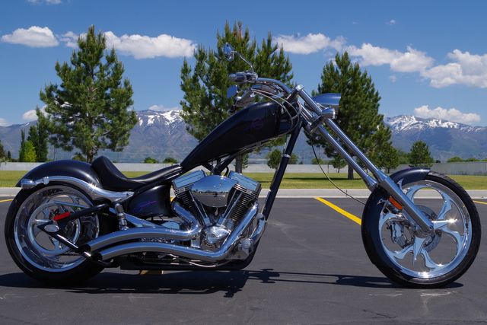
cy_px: 162
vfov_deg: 29.3
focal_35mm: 46
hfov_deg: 42.7
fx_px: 622
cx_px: 244
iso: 100
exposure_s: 1/200
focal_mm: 30.63
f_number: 11
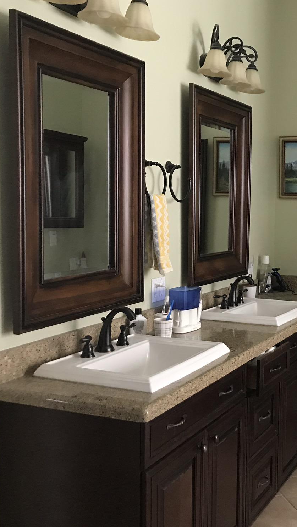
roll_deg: -1.0
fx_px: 588
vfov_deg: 48.3
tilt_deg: -5.0
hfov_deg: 27.0
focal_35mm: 42
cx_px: 287
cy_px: 260
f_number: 1.8
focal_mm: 3.99
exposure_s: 1/15
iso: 64
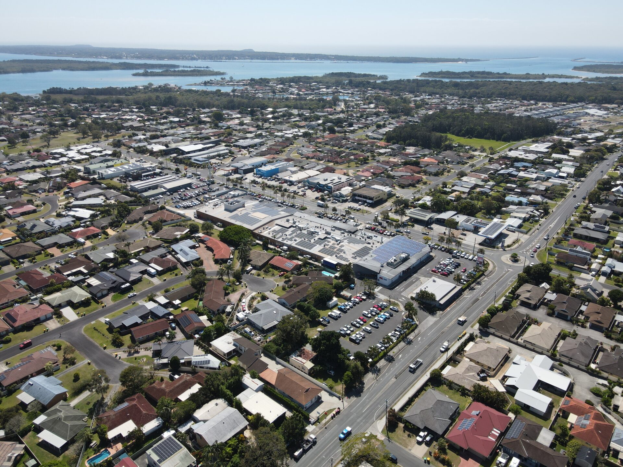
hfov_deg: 71.6
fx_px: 432
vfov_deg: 56.8
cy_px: 234
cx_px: 312
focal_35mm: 24
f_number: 2.8
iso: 100
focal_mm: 4.5
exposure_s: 1/725
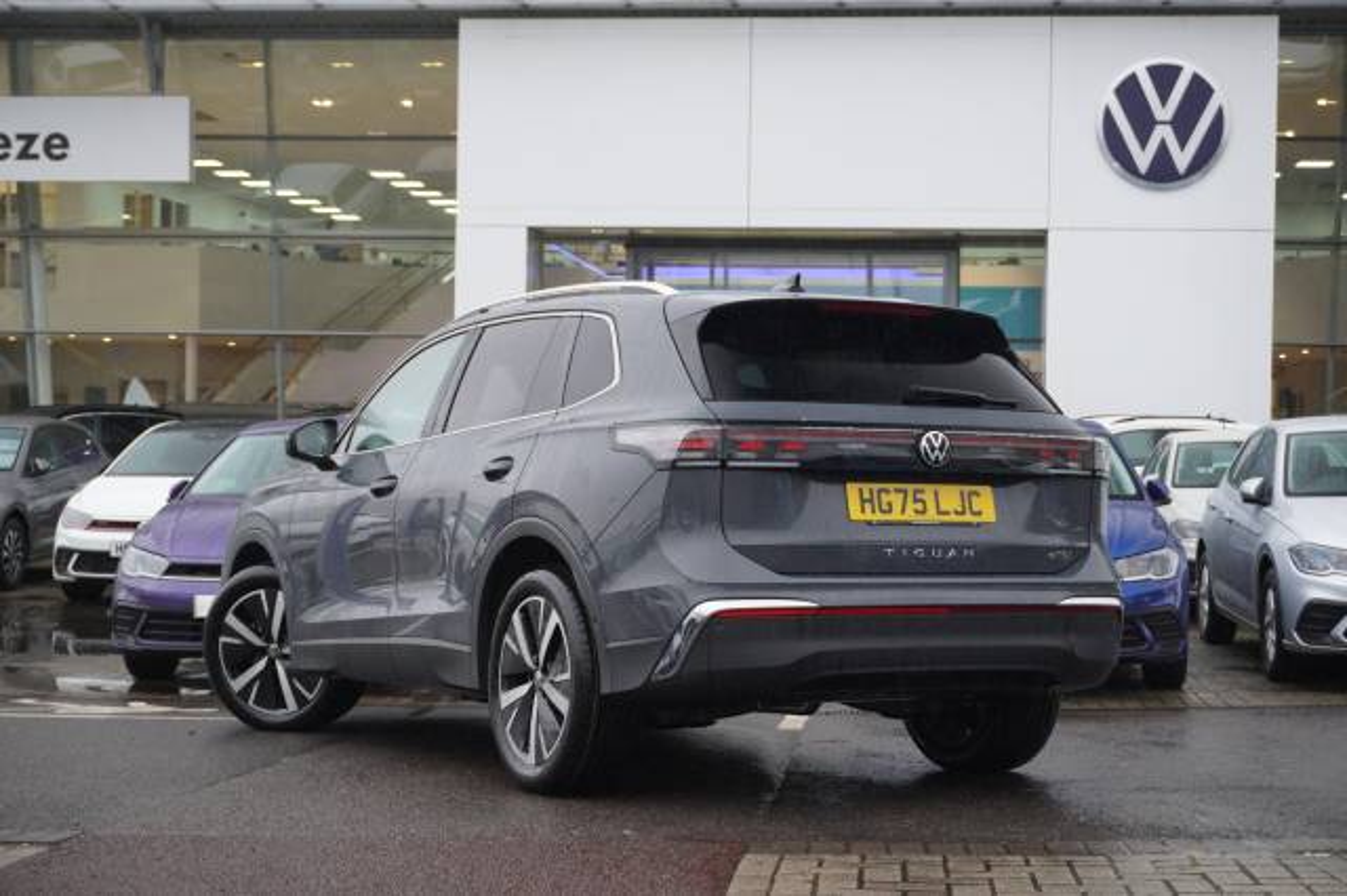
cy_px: 448
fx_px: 2188
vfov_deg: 23.2
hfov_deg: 34.2
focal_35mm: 58
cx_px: 674
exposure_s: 1/160
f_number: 5.6
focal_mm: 39
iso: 1600
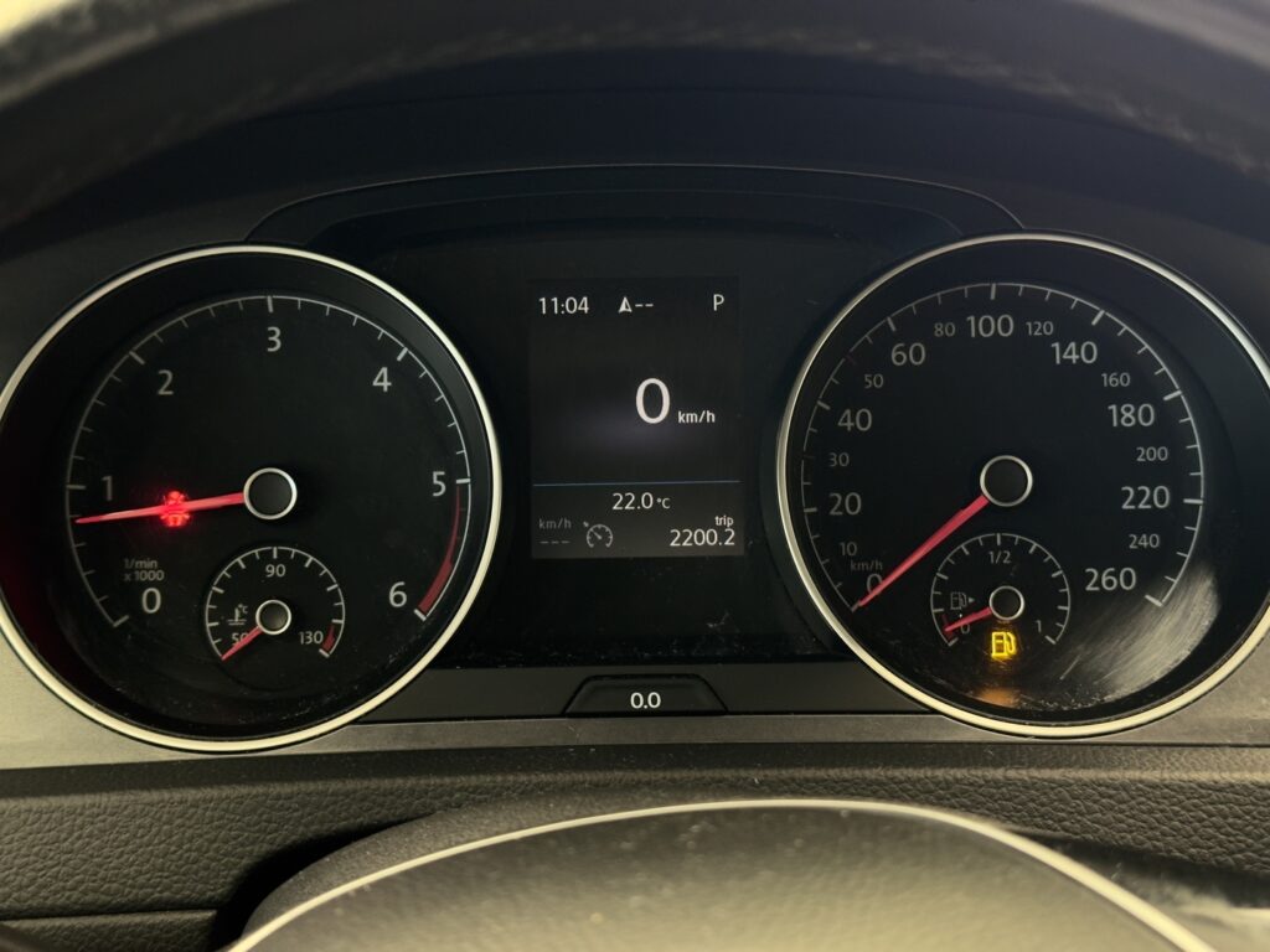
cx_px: 635
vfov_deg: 30.3
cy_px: 476
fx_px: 1761
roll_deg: +0.1
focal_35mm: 48
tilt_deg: -22.6
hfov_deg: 39.7
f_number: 1.78
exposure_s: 1/40
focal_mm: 6.76
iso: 320
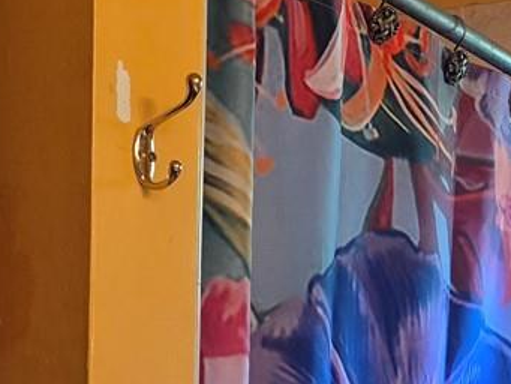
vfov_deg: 12.7
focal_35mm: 108
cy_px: 639
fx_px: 1595
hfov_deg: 17.6
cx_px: 562
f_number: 1.7
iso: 320
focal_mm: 6.3
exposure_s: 1/120
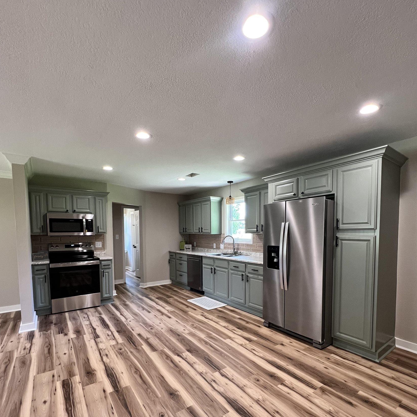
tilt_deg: -3.7
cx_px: 215
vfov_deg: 86.5
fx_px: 218
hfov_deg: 87.4
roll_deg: +0.1
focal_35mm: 16
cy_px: 248
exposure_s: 1/60
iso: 160
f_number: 1.8
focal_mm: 1.57
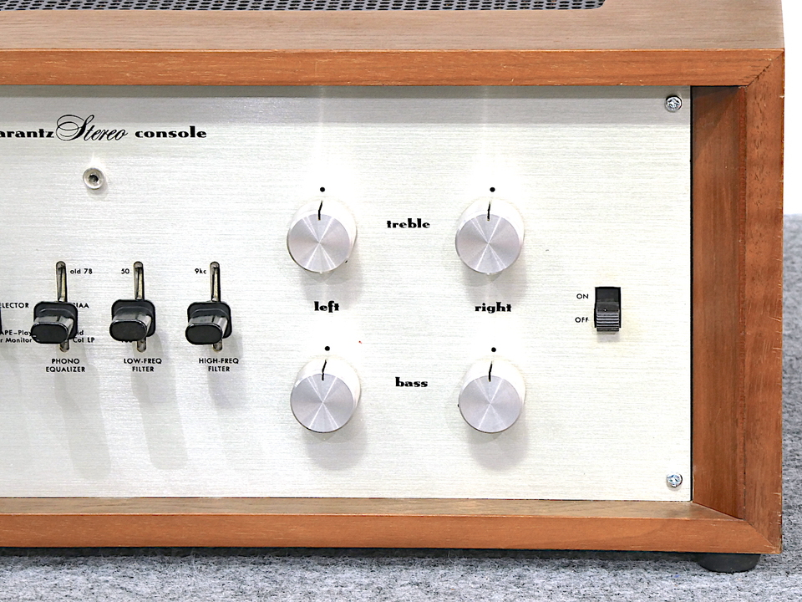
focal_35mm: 172
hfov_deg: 11.5
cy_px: 301
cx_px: 401
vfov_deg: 8.6
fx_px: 3985
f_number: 6.3
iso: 200
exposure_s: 1/5
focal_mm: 30.9
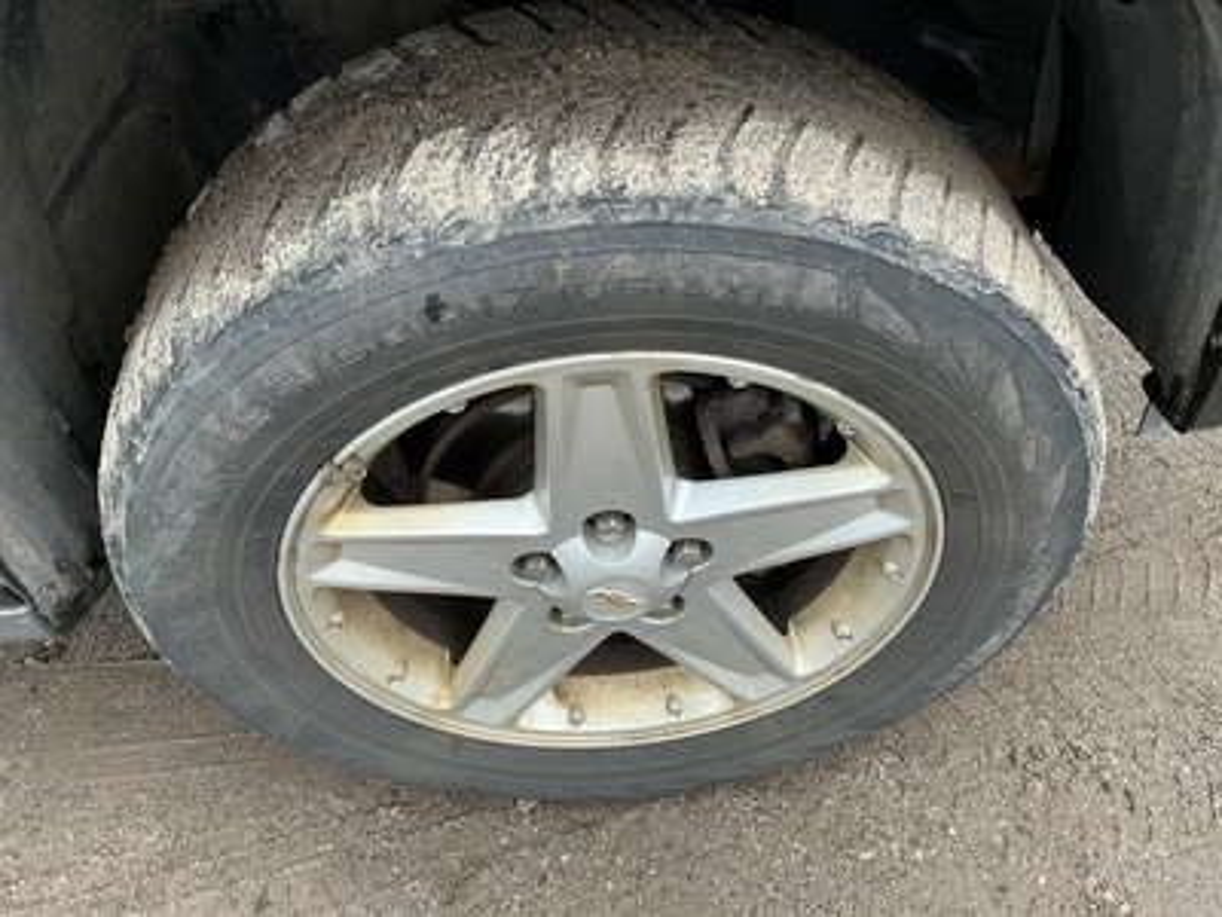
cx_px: 611
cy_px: 458
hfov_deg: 63.4
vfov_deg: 49.7
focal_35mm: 28
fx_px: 988
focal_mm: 3
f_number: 1.8
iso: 25
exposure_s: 1/324
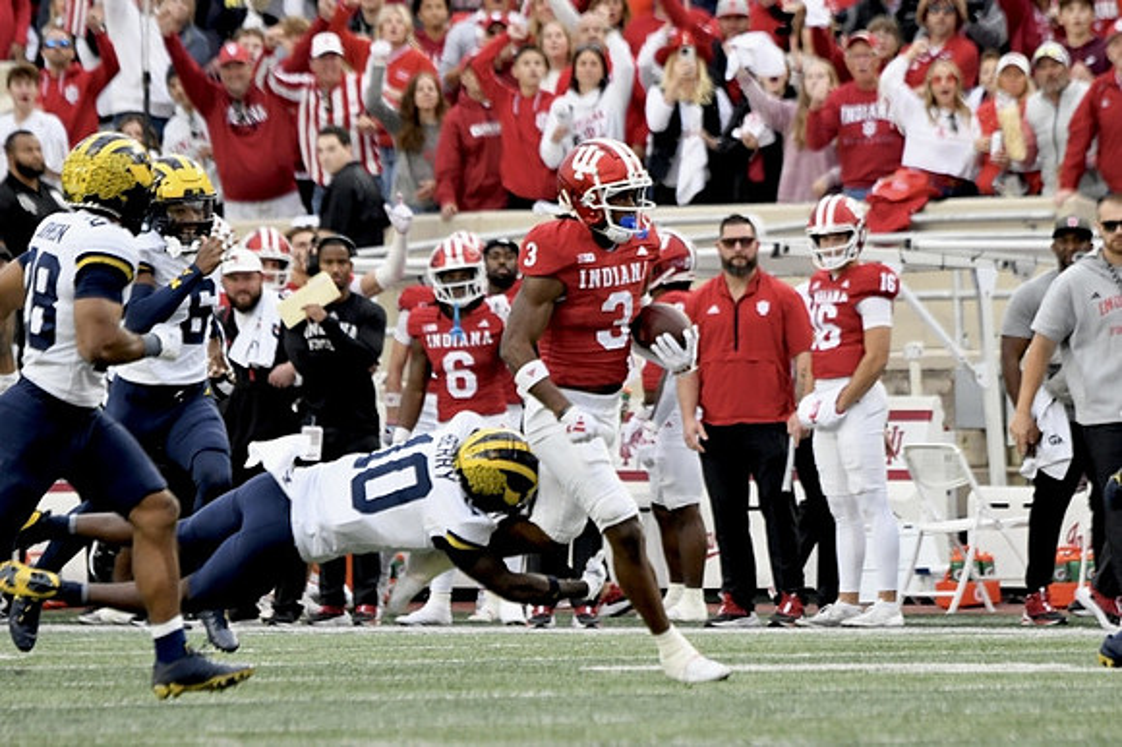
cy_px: 374
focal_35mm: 480
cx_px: 561
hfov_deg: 4.3
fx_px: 14951
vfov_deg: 2.9
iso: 2500
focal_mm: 320
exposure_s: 1/1000
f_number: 5.6
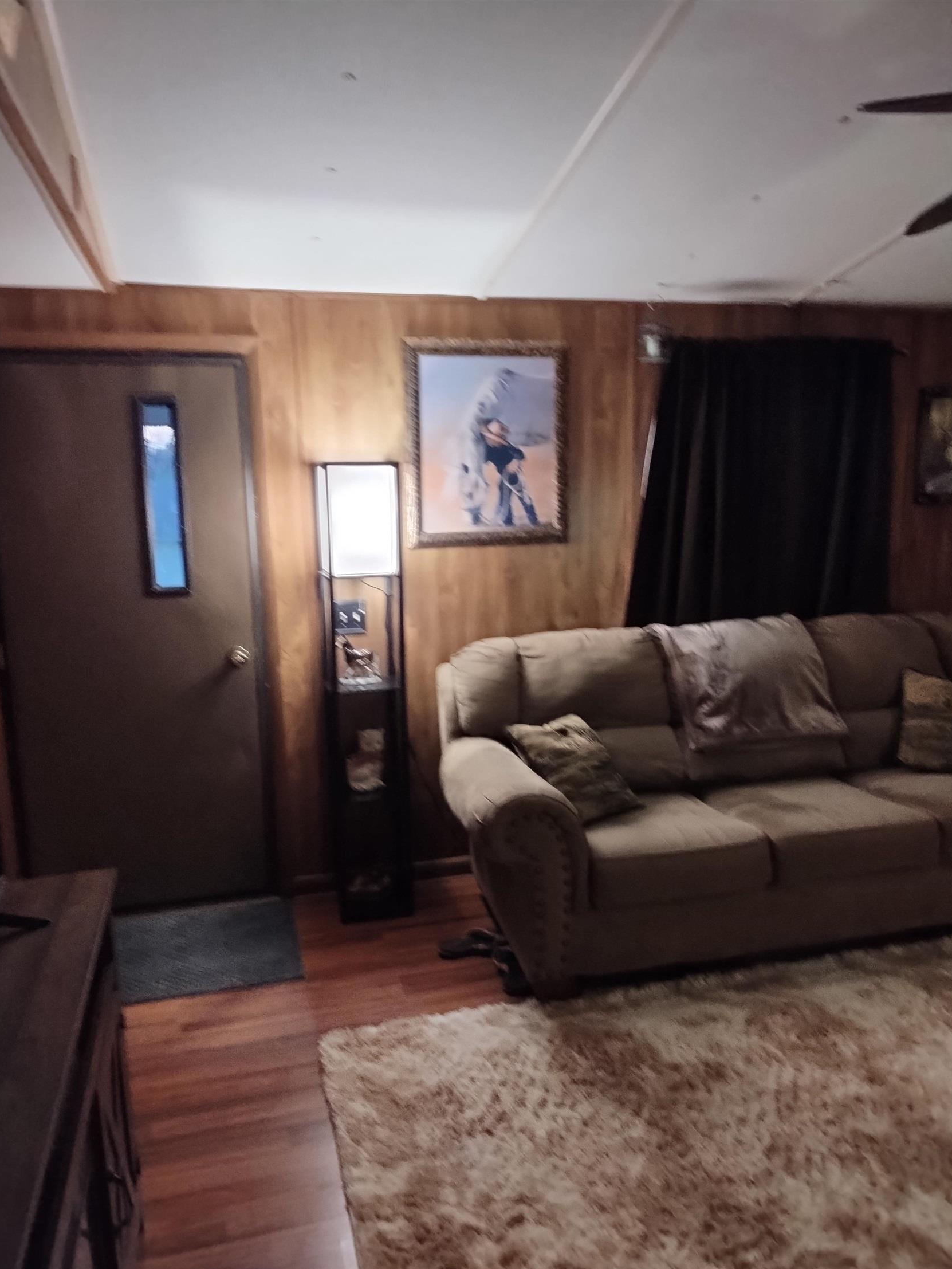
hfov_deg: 53.1
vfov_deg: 67.3
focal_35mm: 26
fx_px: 953
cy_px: 659
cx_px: 483
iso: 268
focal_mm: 4.71
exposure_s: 1/24
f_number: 1.7
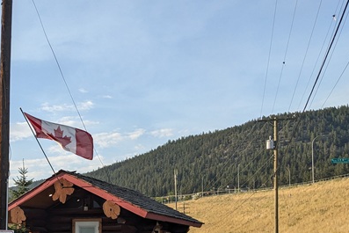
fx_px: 514
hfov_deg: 35.9
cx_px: 56
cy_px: 219
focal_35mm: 53
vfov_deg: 24.6
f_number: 1.73
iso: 63
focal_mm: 4.38
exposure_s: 1/2347
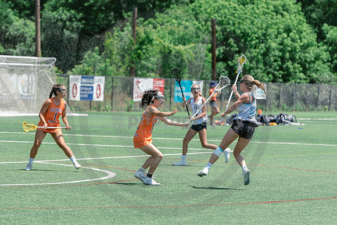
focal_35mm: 262
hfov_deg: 7.9
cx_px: 178
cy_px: 95
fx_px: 2454
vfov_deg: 5.2
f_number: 5
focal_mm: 180
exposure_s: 1/1600
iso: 400
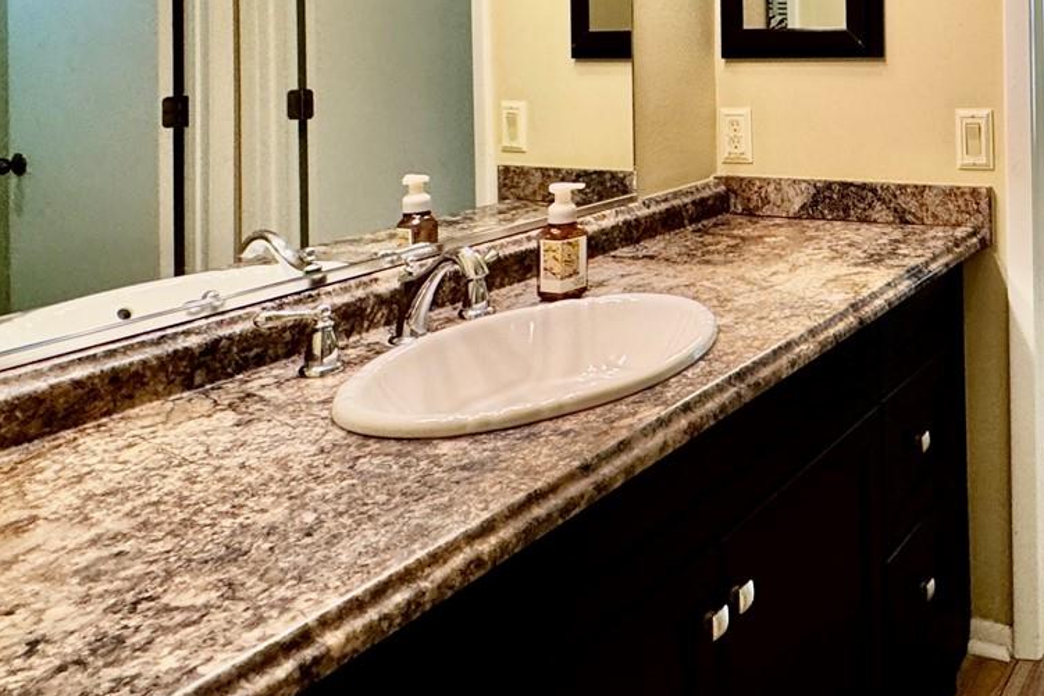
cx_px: 977
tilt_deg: -1.3
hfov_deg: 51.6
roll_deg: +3.9
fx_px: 899
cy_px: 9
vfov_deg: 38.0
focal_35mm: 31
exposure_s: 1/120
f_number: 2.2
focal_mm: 2.22
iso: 200
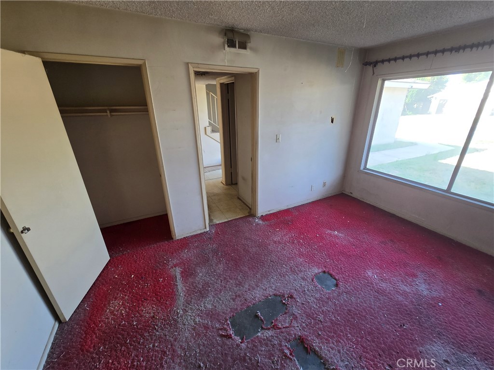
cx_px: 247
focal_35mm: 13
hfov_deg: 106.2
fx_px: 186
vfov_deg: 89.9
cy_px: 185
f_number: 2.2
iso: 125
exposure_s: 1/60
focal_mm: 2.2
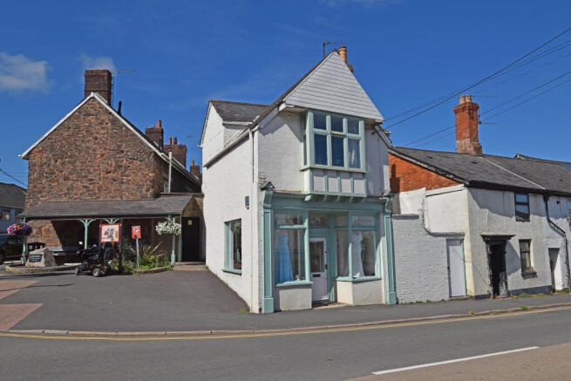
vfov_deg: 48.0
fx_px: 428
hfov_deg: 67.4
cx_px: 286
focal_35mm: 27
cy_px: 190
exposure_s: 1/400
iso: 100
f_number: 10
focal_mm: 18
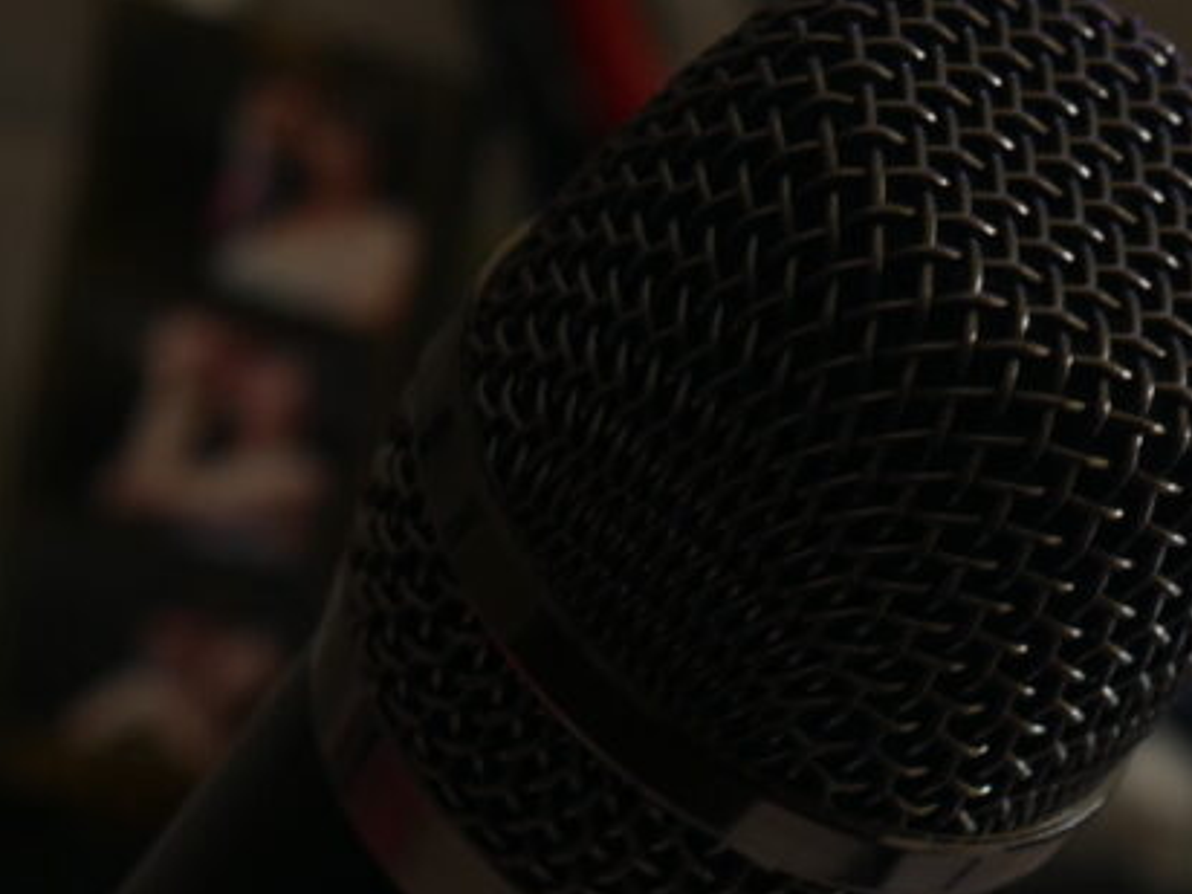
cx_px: 969
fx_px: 5992
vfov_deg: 8.5
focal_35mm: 174
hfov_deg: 11.3
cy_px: 369
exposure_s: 1/5
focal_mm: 35
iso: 400
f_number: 5.6
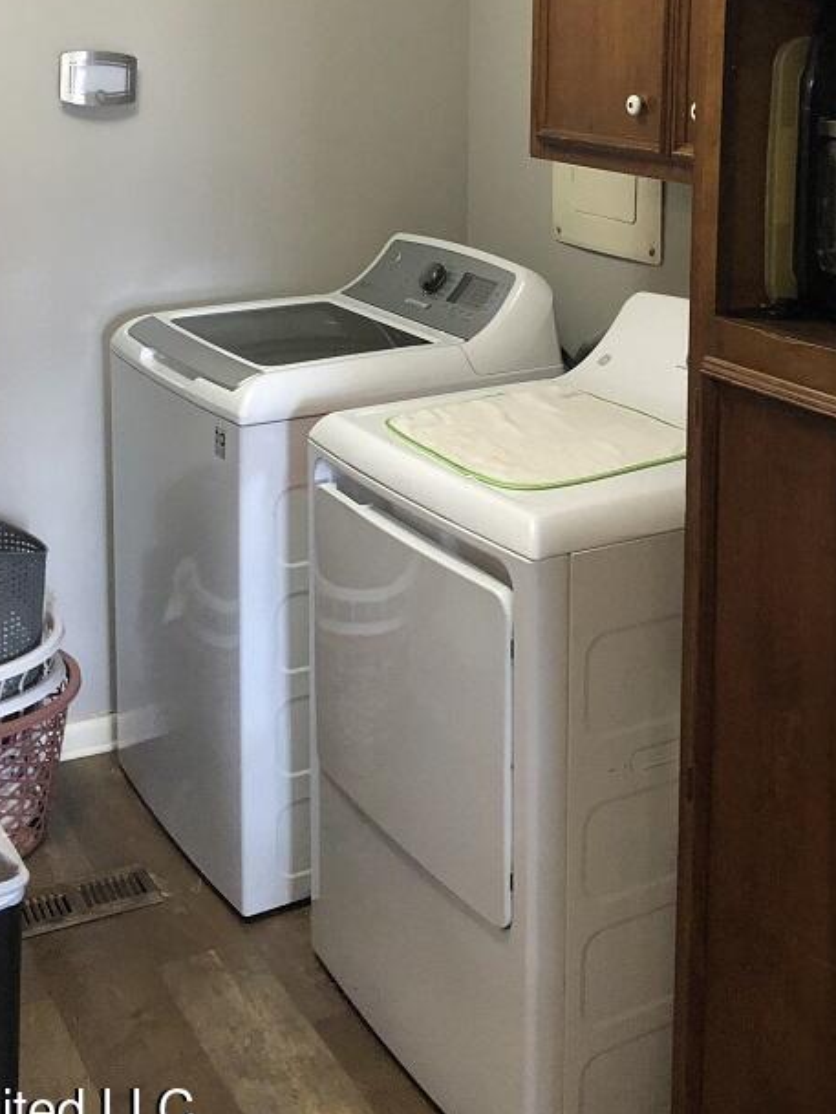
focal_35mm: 49
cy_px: 221
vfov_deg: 37.5
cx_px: 534
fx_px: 1577
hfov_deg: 29.5
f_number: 1.8
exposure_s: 1/15
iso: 100
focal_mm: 3.99
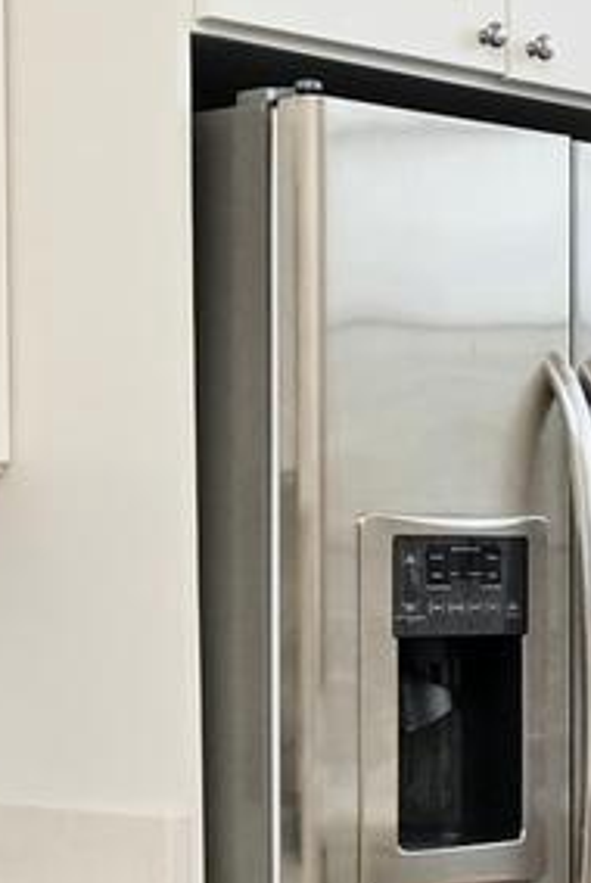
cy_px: 592
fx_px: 2653
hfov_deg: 12.6
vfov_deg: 18.8
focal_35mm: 108
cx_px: 551
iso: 500
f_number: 7.1
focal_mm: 10
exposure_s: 1/200
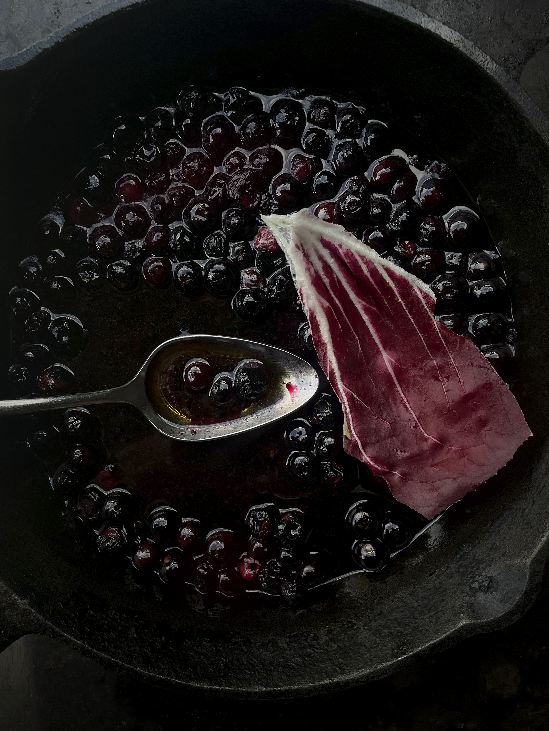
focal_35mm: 26
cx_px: 274
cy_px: 366
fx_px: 550
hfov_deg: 53.1
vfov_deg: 67.3
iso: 32
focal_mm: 4.2
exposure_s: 1/198
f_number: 1.6
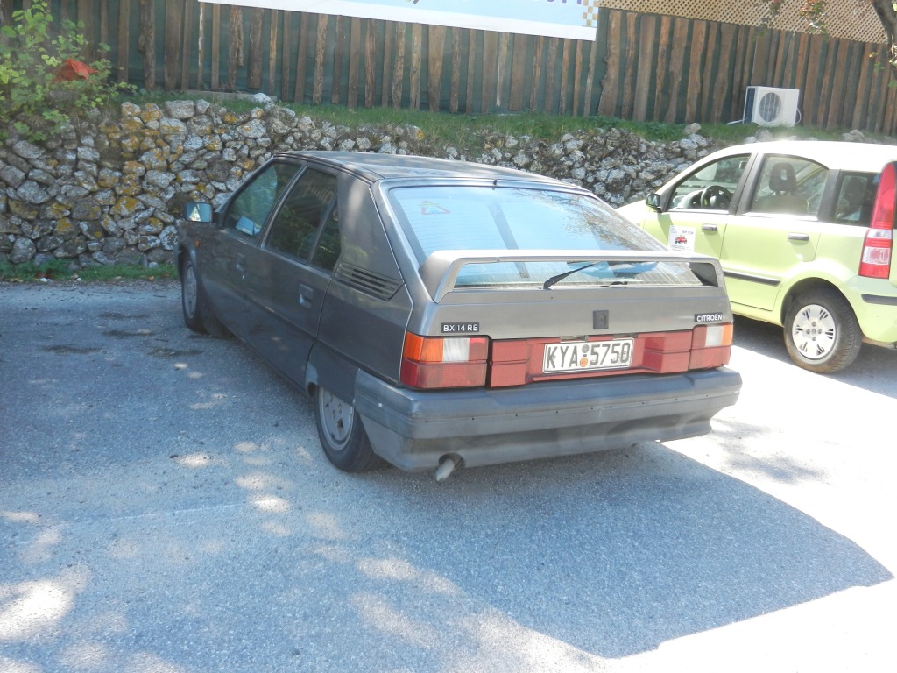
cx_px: 448
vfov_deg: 42.9
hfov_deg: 55.4
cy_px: 336
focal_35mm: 33
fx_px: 855
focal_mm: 5.9
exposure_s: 1/250
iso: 160
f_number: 3.8
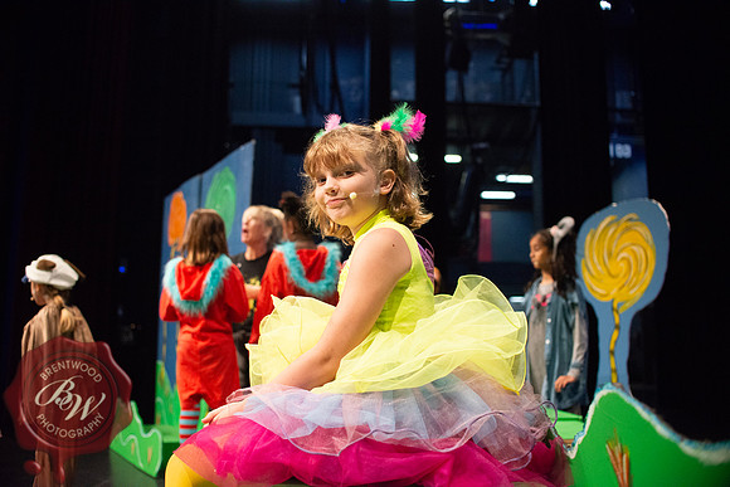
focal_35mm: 35
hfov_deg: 54.4
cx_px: 365
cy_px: 244
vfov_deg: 37.9
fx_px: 710
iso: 6400
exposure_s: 1/1000
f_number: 2.8
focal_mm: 35
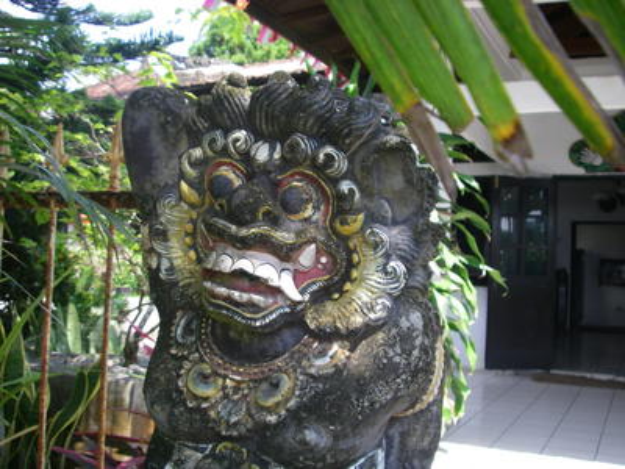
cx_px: 312
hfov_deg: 49.0
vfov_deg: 37.7
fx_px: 686
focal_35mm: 38
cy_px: 234
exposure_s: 1/100
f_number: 3.3
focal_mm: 6.3
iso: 64
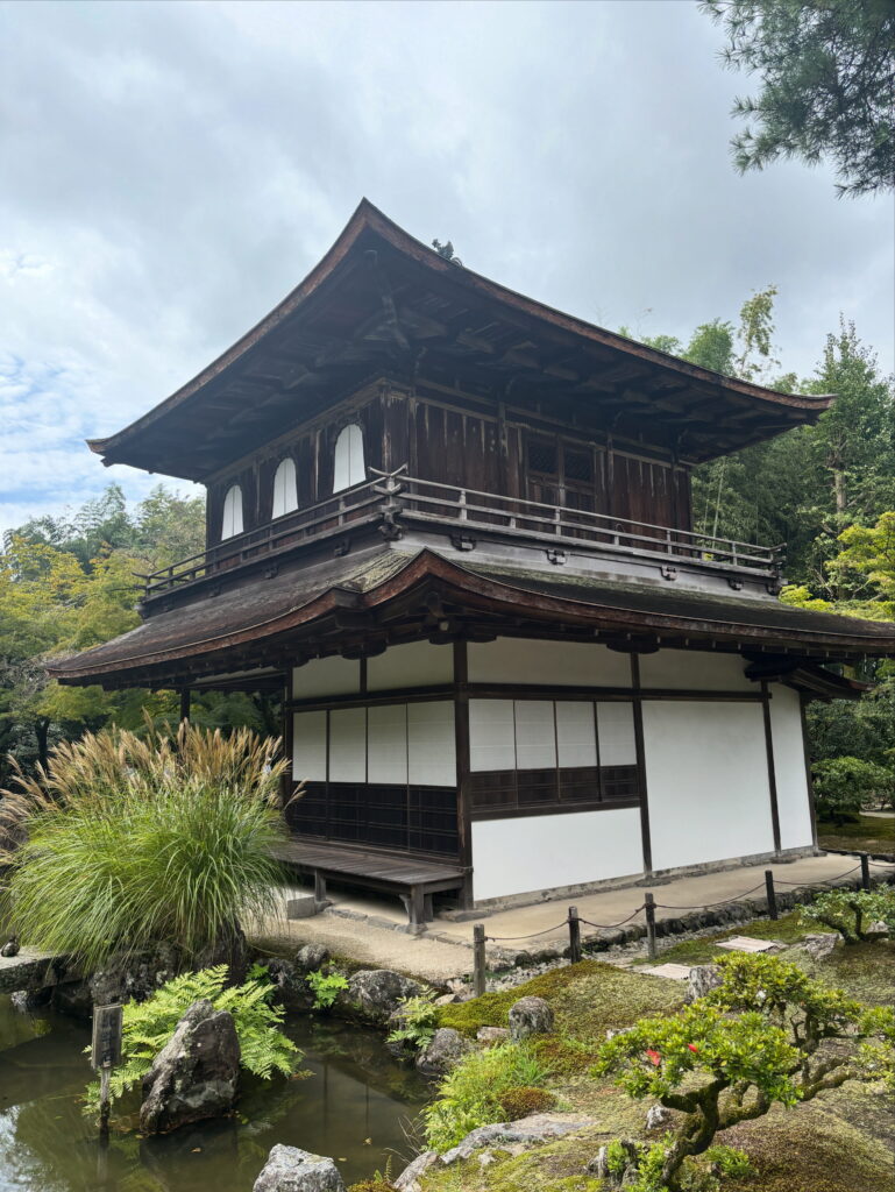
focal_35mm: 26
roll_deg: +0.9
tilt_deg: +10.2
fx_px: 896
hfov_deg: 53.1
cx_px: 448
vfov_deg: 67.3
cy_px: 596
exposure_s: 1/1949
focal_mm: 5.96
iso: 50
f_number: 1.6
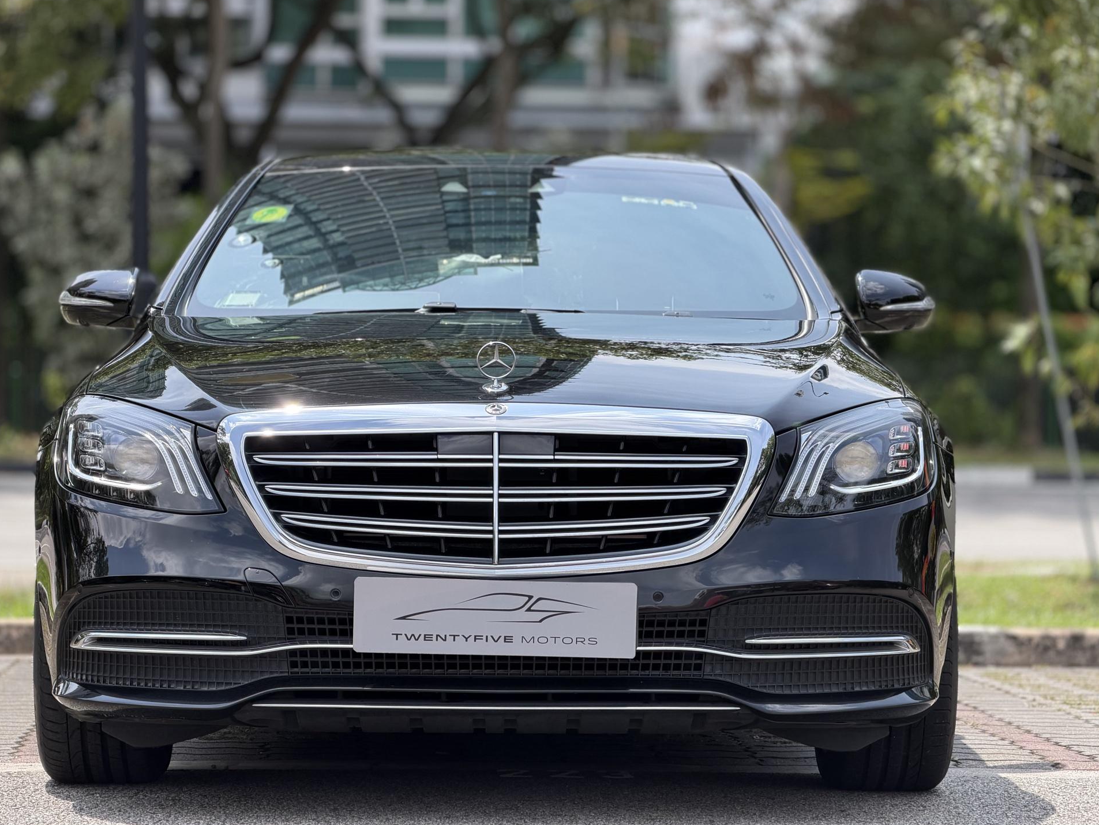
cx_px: 528
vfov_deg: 14.1
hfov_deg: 18.7
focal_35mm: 105
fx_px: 3334
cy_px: 425
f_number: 2.8
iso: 40
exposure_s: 1/638
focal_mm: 16.89
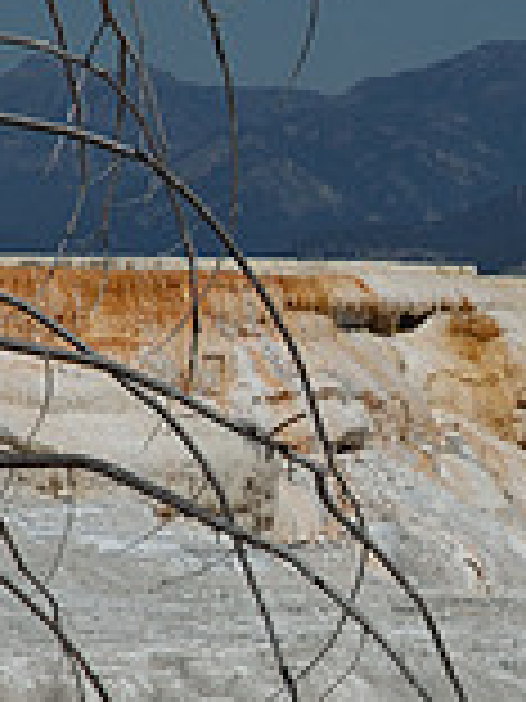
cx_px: 472
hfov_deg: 4.0
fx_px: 7598
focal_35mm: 375
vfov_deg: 5.3
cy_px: 405
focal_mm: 70
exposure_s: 1/320
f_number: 9
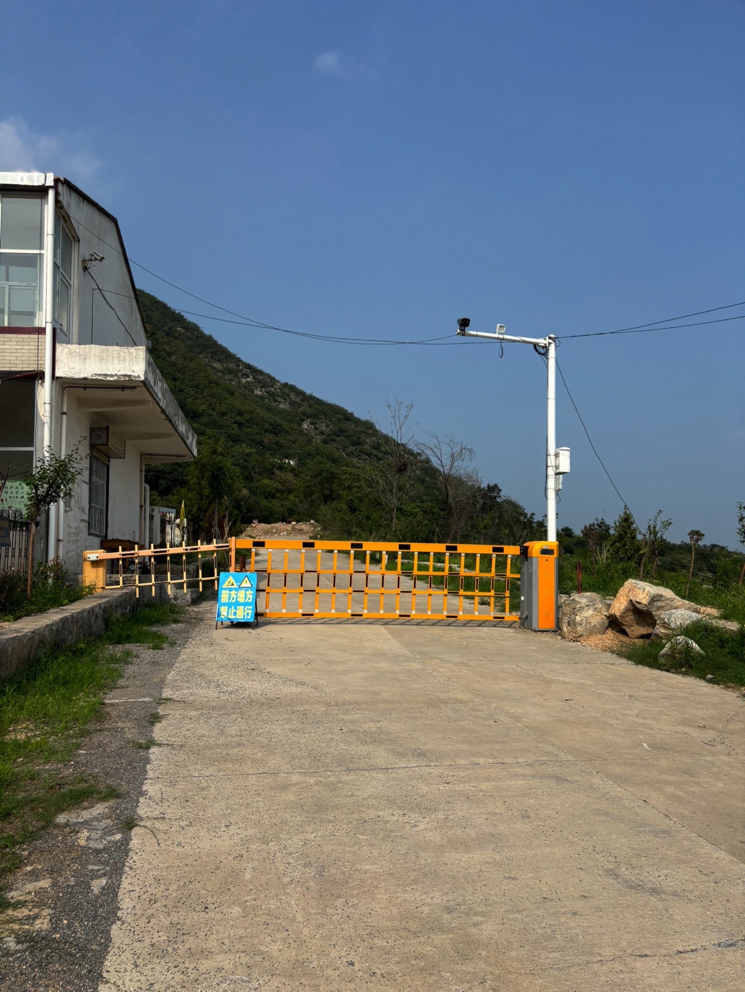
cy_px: 496
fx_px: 745
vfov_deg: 67.3
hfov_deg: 53.1
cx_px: 372
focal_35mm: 26
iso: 50
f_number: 1.6
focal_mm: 5.96
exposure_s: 1/4630
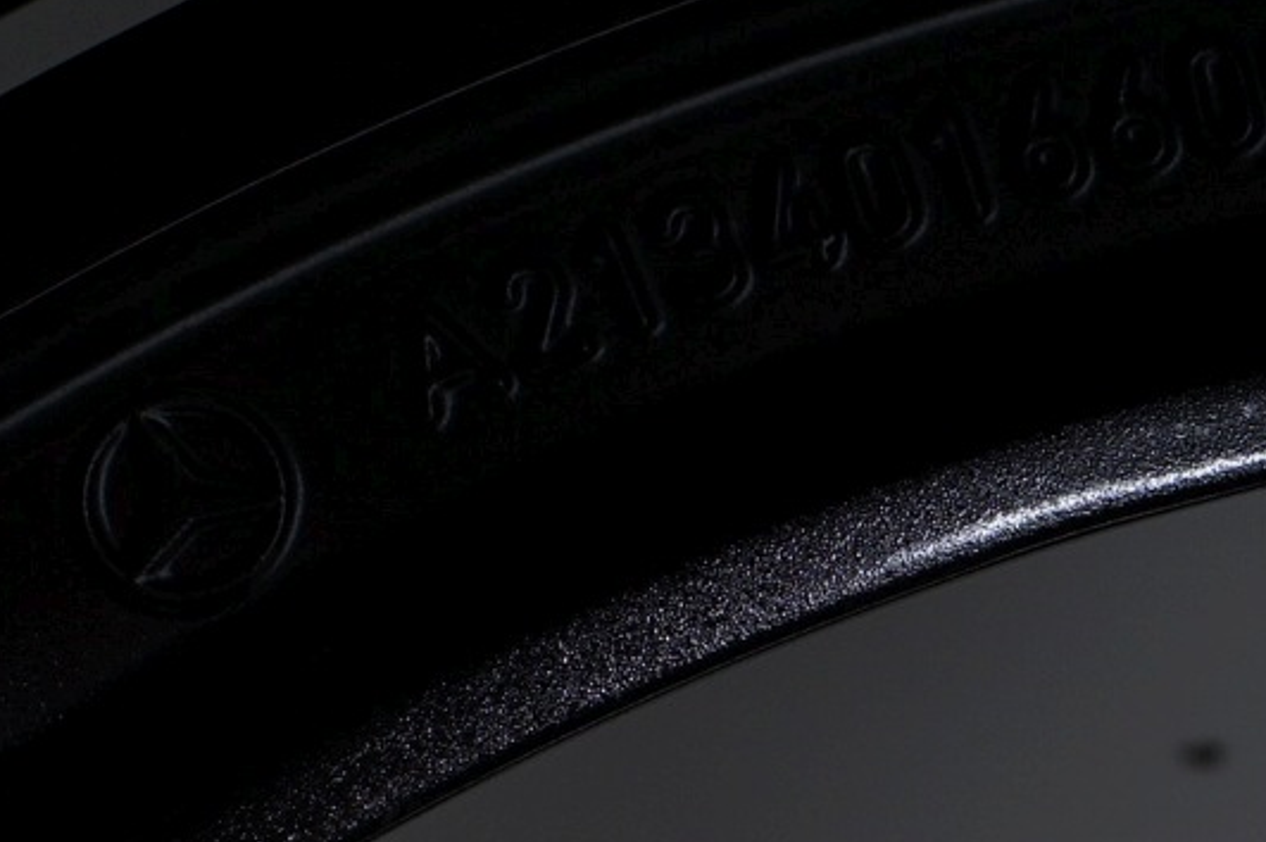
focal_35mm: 177
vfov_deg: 7.7
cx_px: 676
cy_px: 306
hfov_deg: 11.6
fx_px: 6220
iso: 250
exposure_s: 1/125
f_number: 7.1
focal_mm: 49
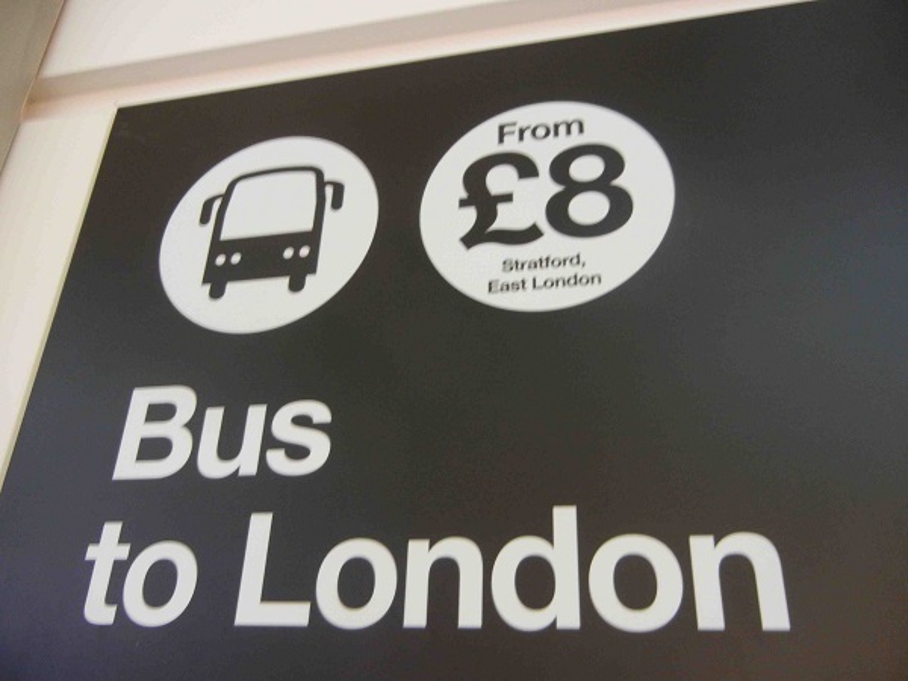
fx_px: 787
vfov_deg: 46.8
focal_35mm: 30
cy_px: 340
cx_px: 454
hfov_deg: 60.0
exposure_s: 1/3.7
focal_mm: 5.4
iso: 400
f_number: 3.5
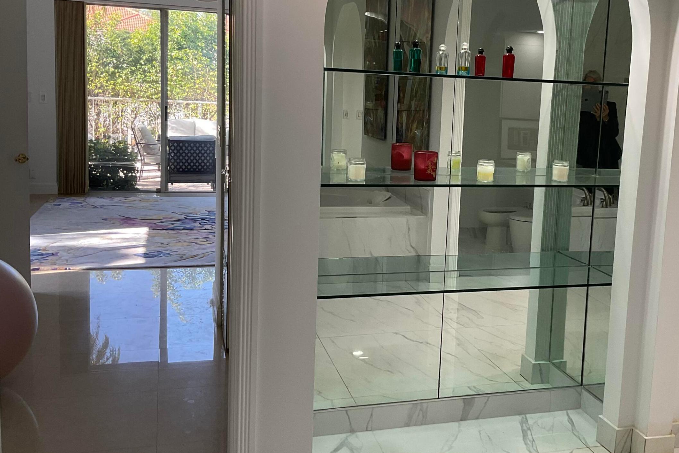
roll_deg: -2.6
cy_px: 183
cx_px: 436
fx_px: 773
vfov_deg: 32.5
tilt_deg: -6.7
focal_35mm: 41
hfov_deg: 46.9
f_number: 1.8
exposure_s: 1/60
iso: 40
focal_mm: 3
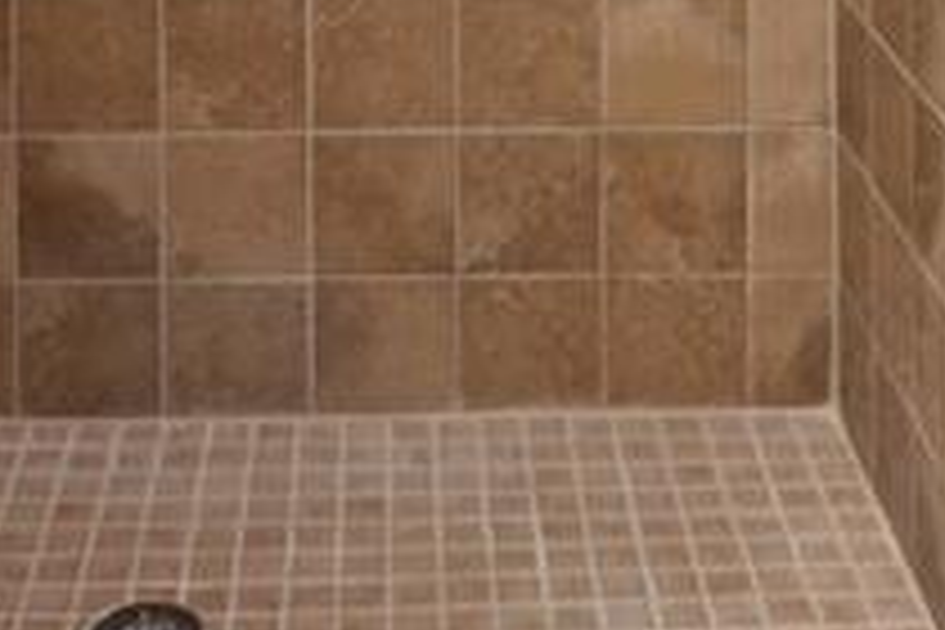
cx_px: 392
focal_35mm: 78
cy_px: -601
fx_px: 2047
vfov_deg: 14.7
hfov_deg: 26.0
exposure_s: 1/20
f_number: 8
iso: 400
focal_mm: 16
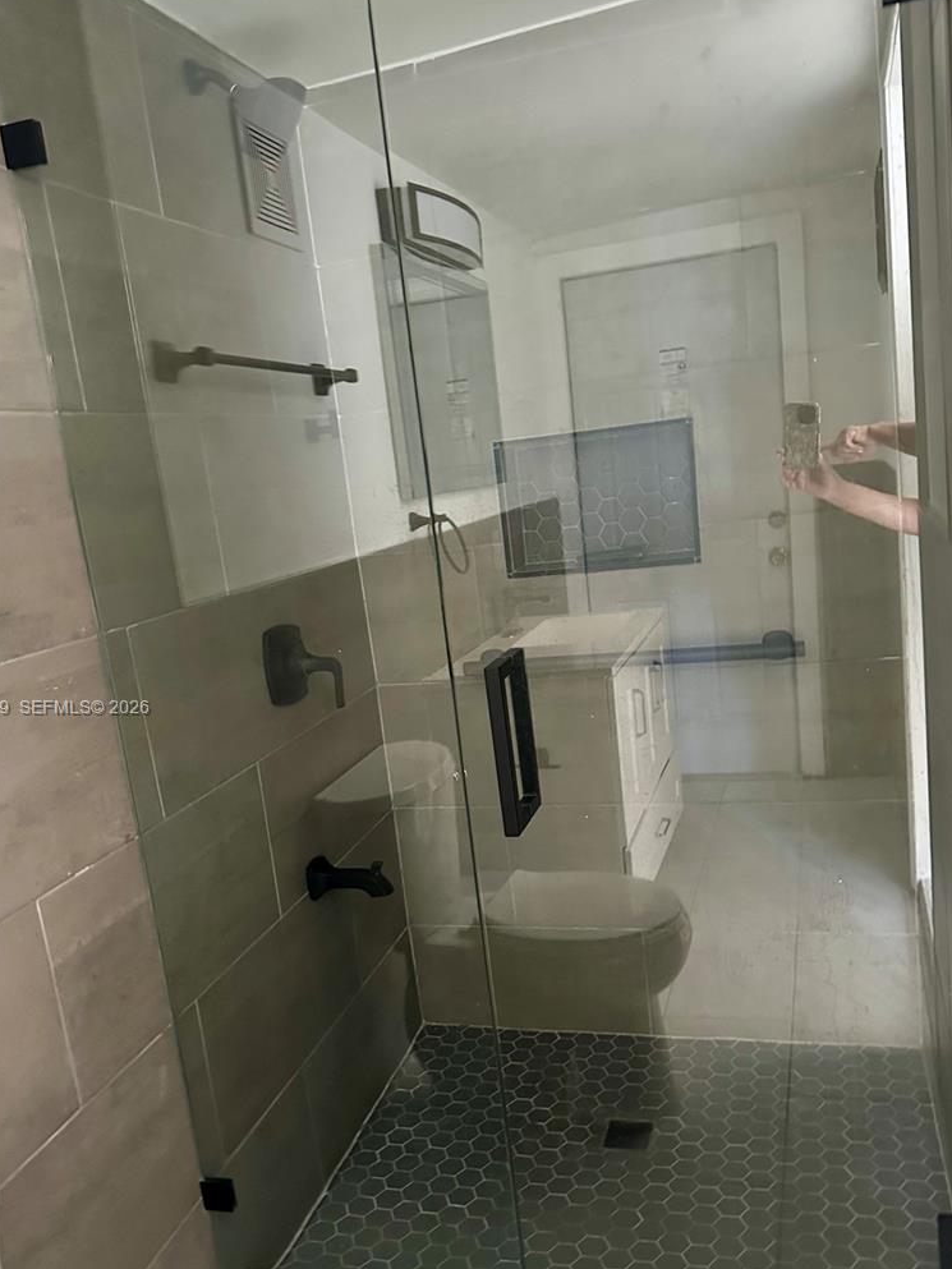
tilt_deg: -12.0
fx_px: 1063
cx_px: 488
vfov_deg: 61.5
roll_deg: +6.0
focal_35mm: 29
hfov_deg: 48.2
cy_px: 709
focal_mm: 6.86
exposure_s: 1/36
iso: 1000
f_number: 1.78
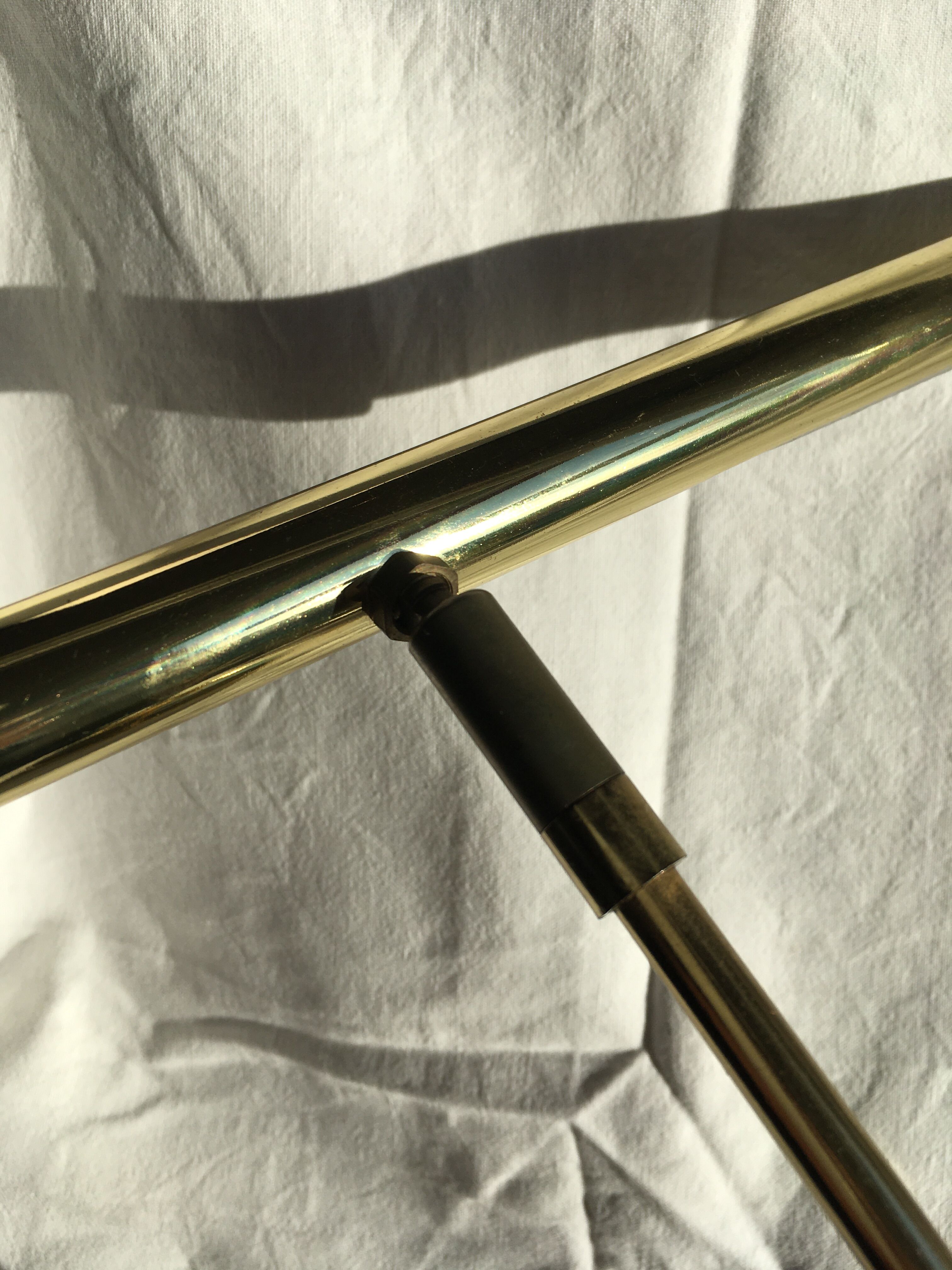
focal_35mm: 29
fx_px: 1063
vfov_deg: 61.7
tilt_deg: -53.2
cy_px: 635
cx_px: 476
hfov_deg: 48.2
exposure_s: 1/2137
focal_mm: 4.15
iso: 25
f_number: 2.2
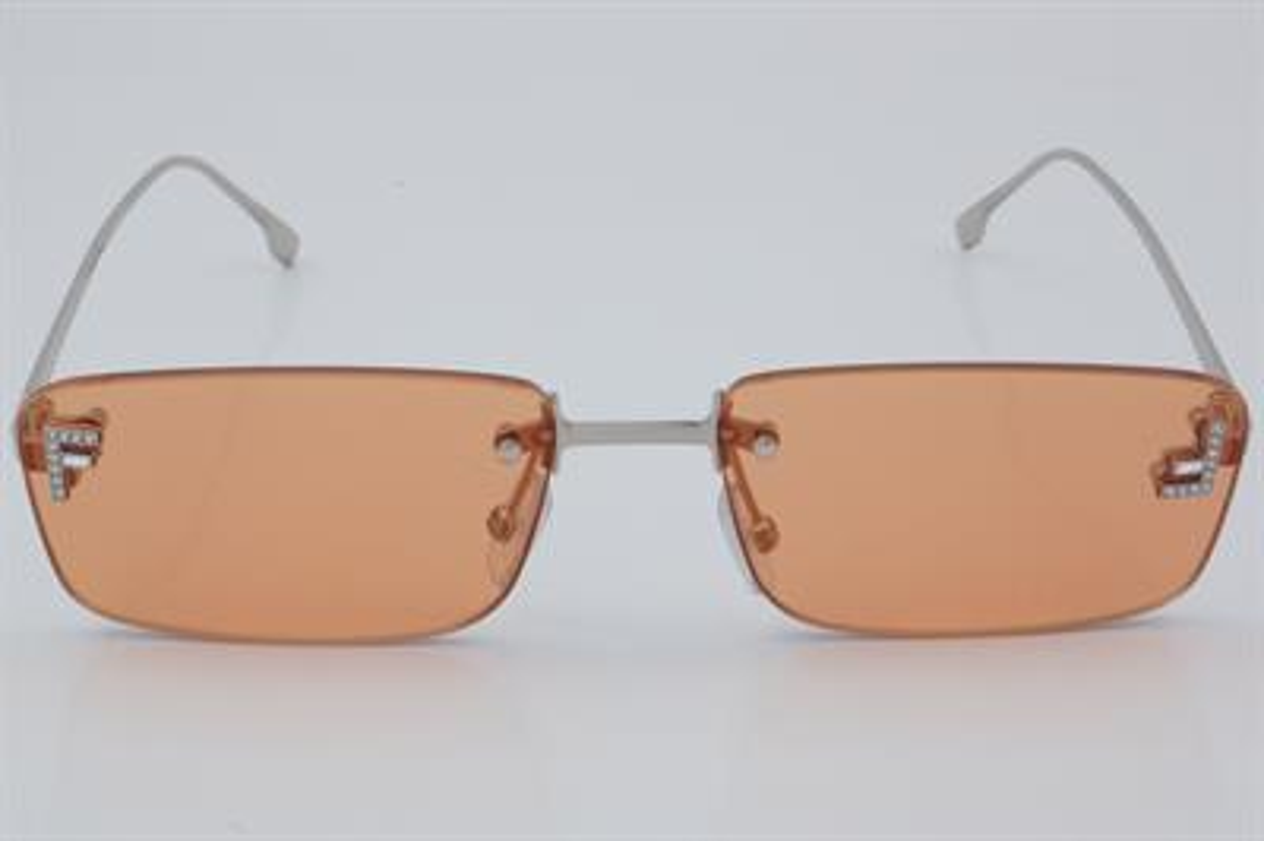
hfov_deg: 24.6
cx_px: 632
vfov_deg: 16.5
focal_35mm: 82
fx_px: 2894
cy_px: 420
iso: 100
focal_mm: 55
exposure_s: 1/4
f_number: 32
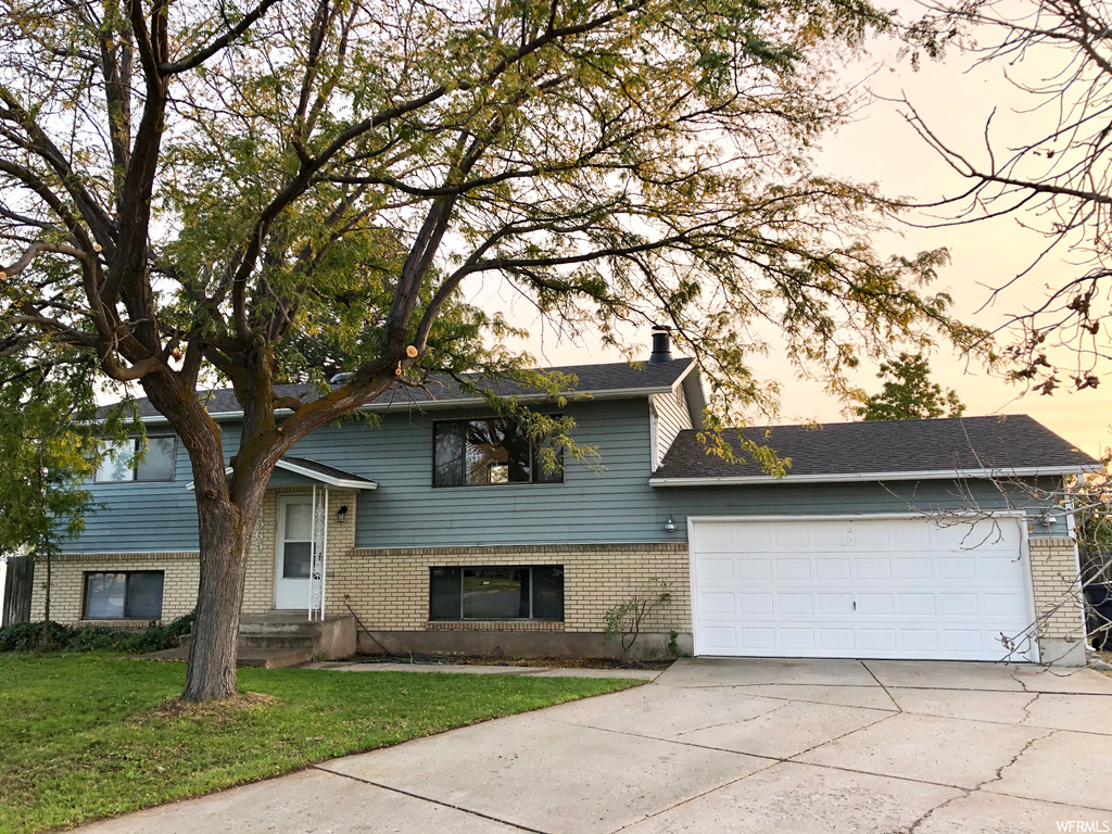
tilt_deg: +10.5
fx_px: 899
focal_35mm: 28
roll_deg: -0.3
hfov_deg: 63.4
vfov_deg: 49.7
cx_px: 556
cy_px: 417
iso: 32
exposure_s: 1/120
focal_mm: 4
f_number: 1.8
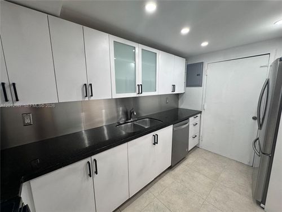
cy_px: 106
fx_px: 114
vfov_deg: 85.7
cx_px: 141
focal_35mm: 14
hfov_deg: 102.1
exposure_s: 1/120
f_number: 2.2
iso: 100
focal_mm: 2.22
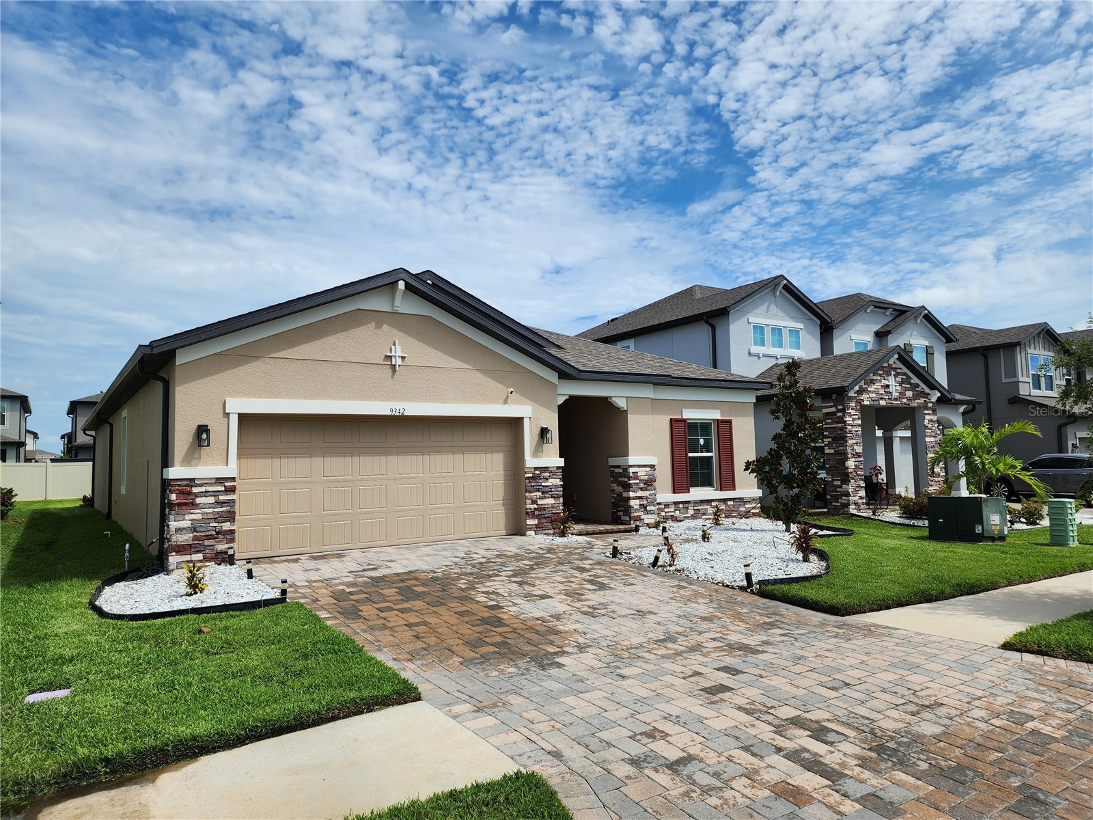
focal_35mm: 23
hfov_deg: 73.9
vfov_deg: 58.9
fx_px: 726
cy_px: 410
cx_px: 546
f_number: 1.8
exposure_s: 1/1681
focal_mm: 6.4
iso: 12
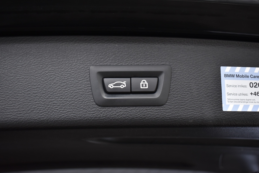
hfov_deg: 51.3
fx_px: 270
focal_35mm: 38
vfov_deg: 35.5
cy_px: 86
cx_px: 130
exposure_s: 1/40
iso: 800
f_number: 4
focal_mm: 25
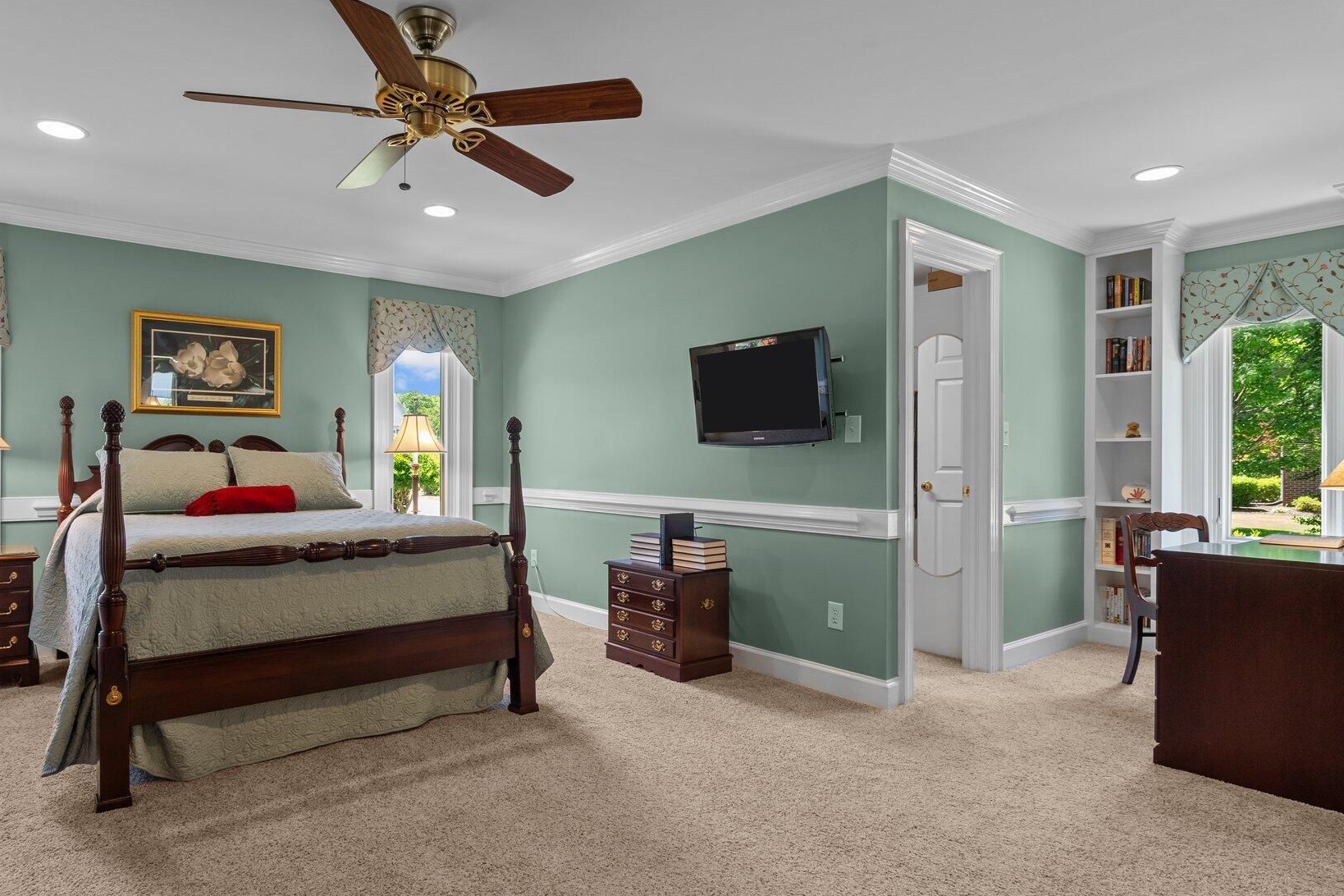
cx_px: 554
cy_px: 458
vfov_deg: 61.9
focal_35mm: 20
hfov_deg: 83.2
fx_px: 747
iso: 400
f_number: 8
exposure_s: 1/2
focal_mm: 16
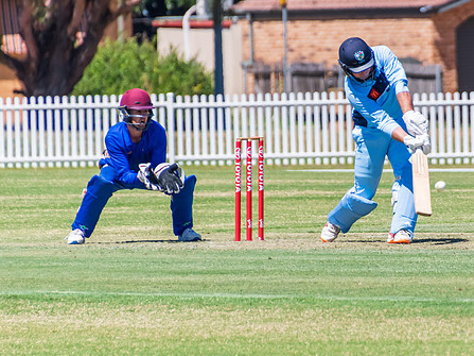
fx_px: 13826
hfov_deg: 2.0
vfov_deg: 1.5
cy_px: 164
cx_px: 382
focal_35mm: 1010
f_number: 6.3
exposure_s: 1/2000
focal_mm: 400
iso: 400
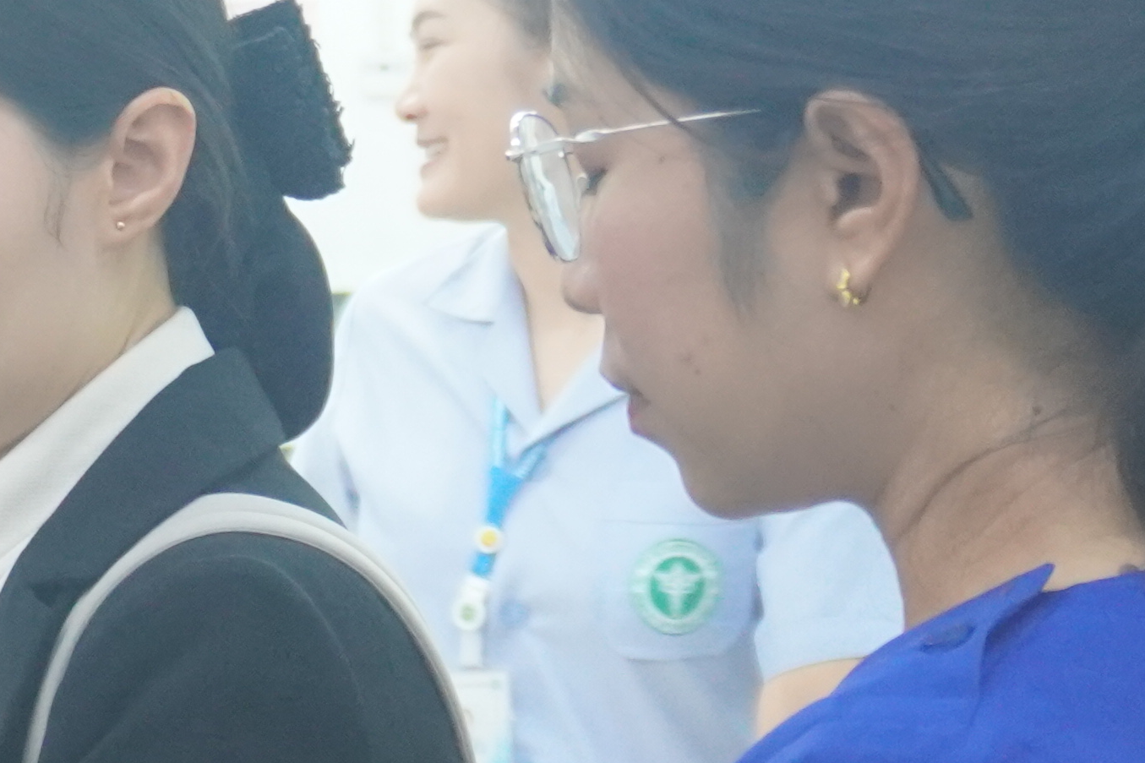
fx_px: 5915
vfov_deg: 7.4
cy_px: 520
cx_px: -577
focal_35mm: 186
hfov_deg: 10.7
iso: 2000
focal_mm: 28
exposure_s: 1/50
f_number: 4.5
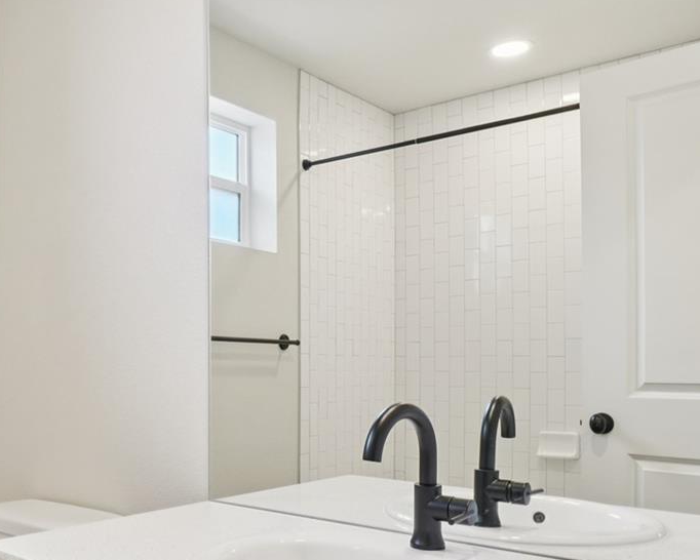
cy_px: 359
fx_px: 684
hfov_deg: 50.3
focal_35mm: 33
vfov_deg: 44.1
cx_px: 120
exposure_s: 1/30
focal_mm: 10
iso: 400
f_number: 8
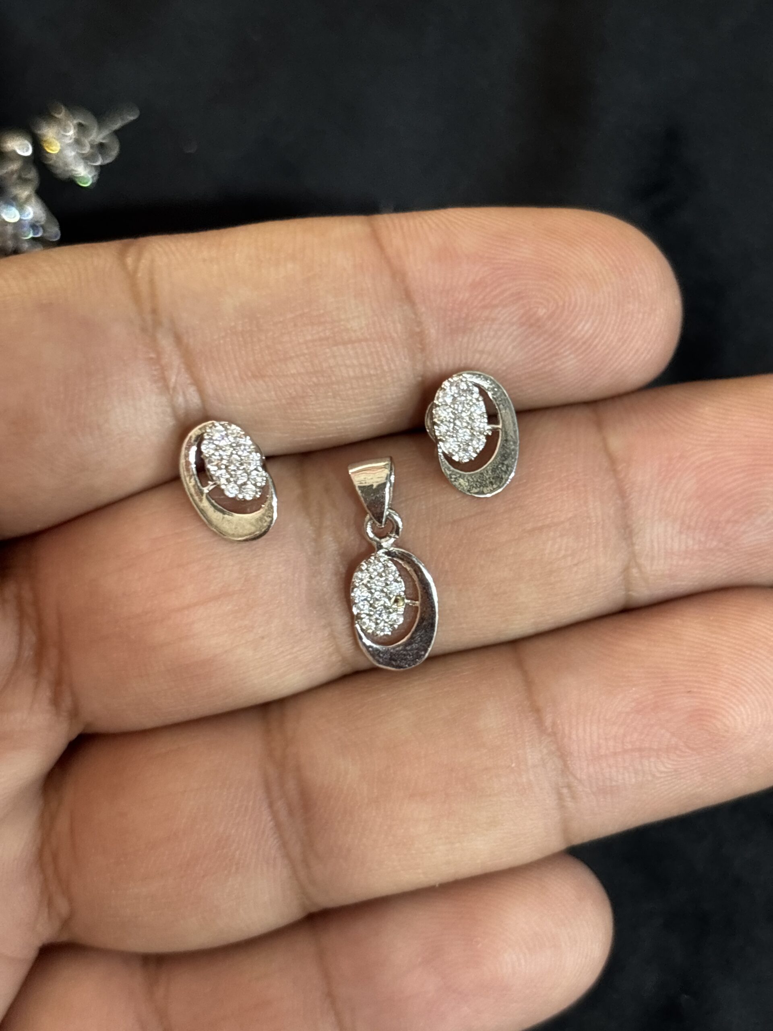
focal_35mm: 52
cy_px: 516
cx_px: 386
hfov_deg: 28.0
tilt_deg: -76.0
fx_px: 1548
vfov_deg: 36.8
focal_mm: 5.96
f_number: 1.6
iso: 200
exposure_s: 1/33
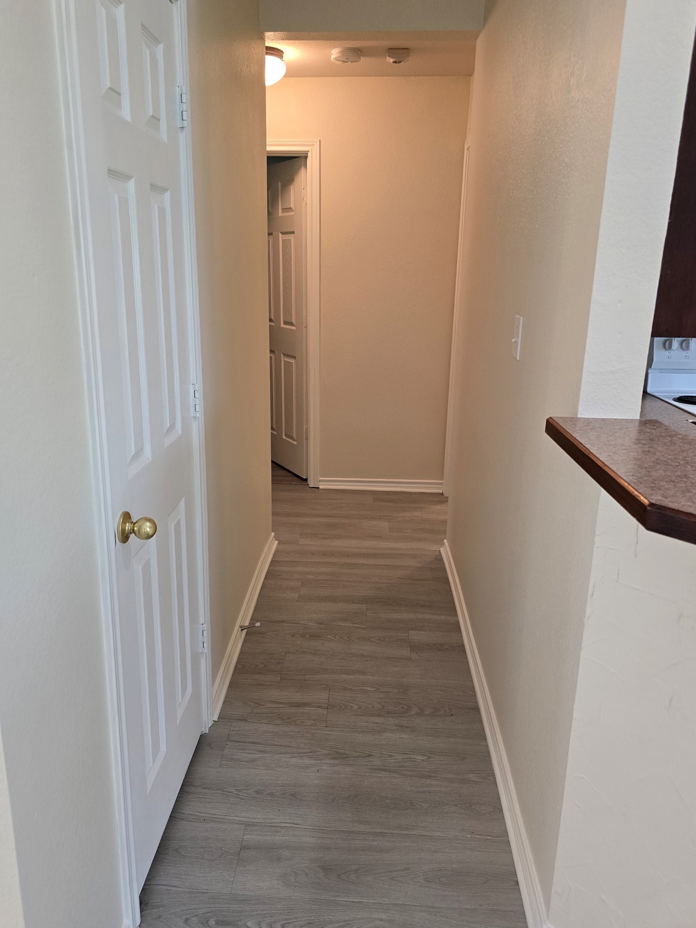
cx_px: 331
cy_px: 433
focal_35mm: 25
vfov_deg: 69.3
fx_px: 670
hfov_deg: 54.9
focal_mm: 6.3
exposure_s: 1/120
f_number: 1.7
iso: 400
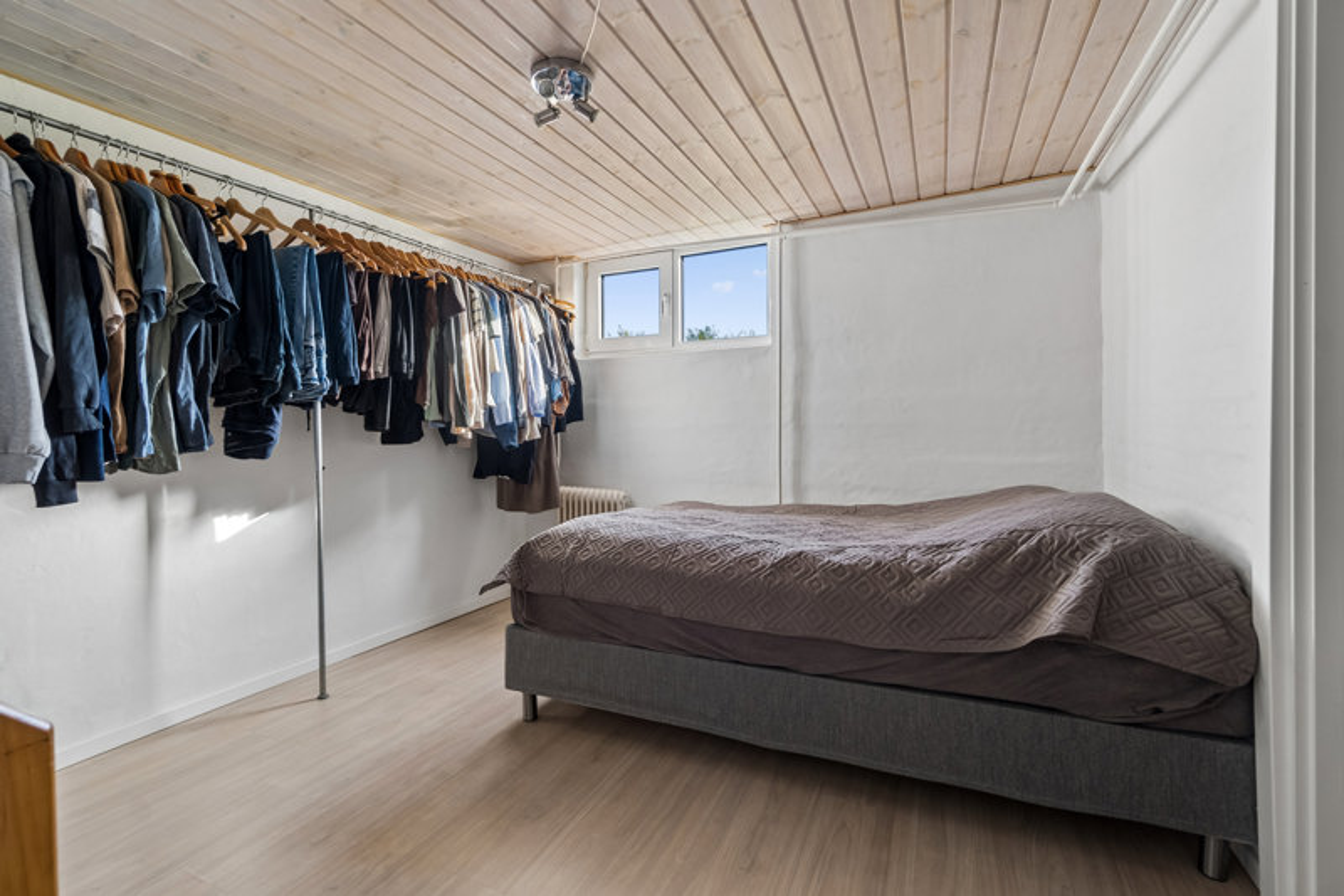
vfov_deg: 77.3
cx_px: 672
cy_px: 448
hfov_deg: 100.4
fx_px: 560
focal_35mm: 15
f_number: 8
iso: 200
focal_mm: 10
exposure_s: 1/13
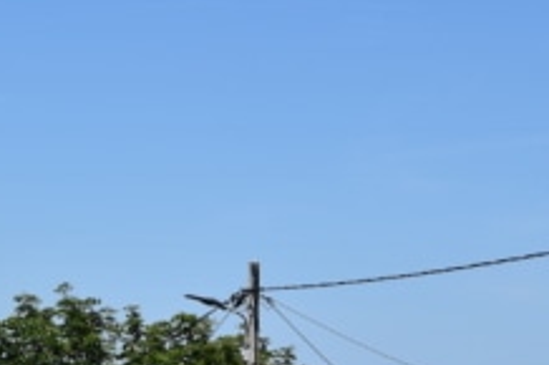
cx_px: -45
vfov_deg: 8.3
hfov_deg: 12.3
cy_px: 93
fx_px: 2514
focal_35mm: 165
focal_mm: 40
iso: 100
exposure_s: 1/400
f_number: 10
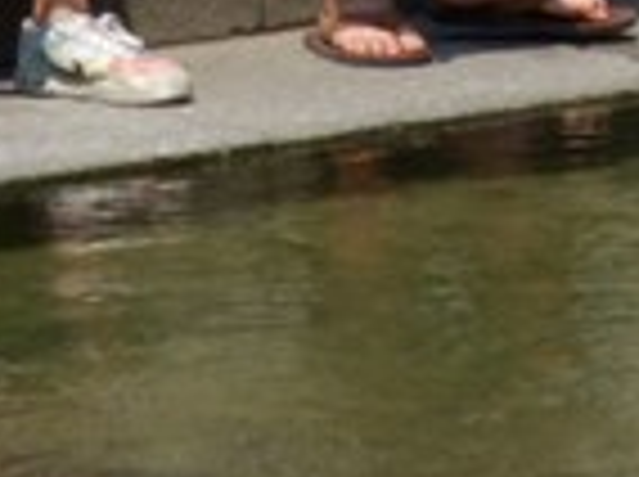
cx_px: 468
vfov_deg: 2.9
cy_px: -590
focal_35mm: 515
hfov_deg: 3.9
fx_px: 9491
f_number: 4.2
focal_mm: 18.9
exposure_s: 1/800
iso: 100
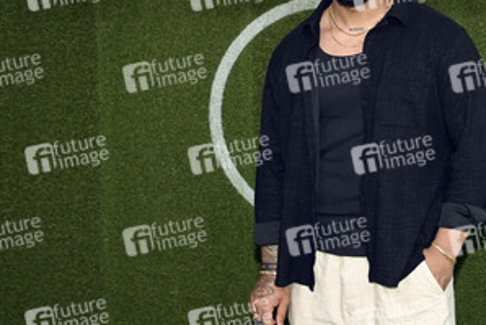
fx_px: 756
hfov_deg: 35.0
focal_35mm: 56
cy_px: 114
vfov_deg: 24.1
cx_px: 350
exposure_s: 1/250
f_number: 4.5
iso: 800
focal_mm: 37
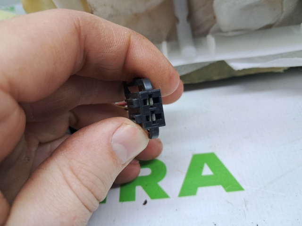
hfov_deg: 65.4
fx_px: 235
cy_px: 113
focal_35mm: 27
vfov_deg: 51.3
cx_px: 151
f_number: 1.8
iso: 64
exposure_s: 1/50
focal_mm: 4
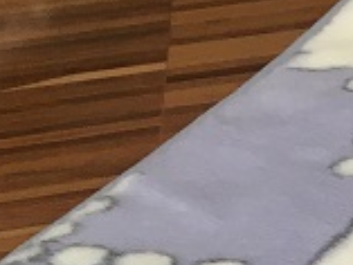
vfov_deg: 9.4
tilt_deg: -42.9
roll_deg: +4.3
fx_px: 1510
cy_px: 534
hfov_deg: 11.2
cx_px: 834
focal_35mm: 148
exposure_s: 1/33
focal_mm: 4.15
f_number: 2.2
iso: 25
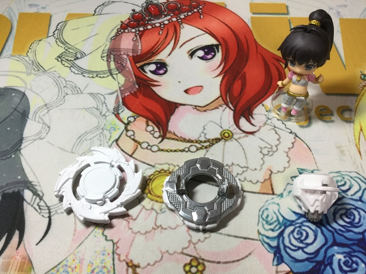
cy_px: 154
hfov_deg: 52.6
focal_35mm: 35
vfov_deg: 40.6
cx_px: 199
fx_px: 370
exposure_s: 1/30
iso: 40
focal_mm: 3.3
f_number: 2.4
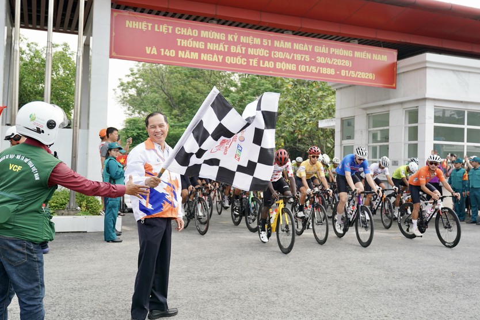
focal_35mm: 33
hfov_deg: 57.2
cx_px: 240
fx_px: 440
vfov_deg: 40.0
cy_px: 160
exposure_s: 1/500
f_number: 4
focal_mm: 33
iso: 500
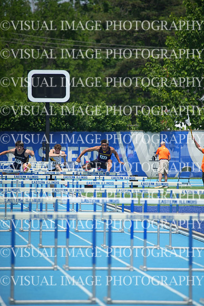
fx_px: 3398
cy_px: 153
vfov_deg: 5.2
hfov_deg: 3.4
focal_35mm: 400
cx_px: 102
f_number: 5.6
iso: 400
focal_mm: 400
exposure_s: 1/2000
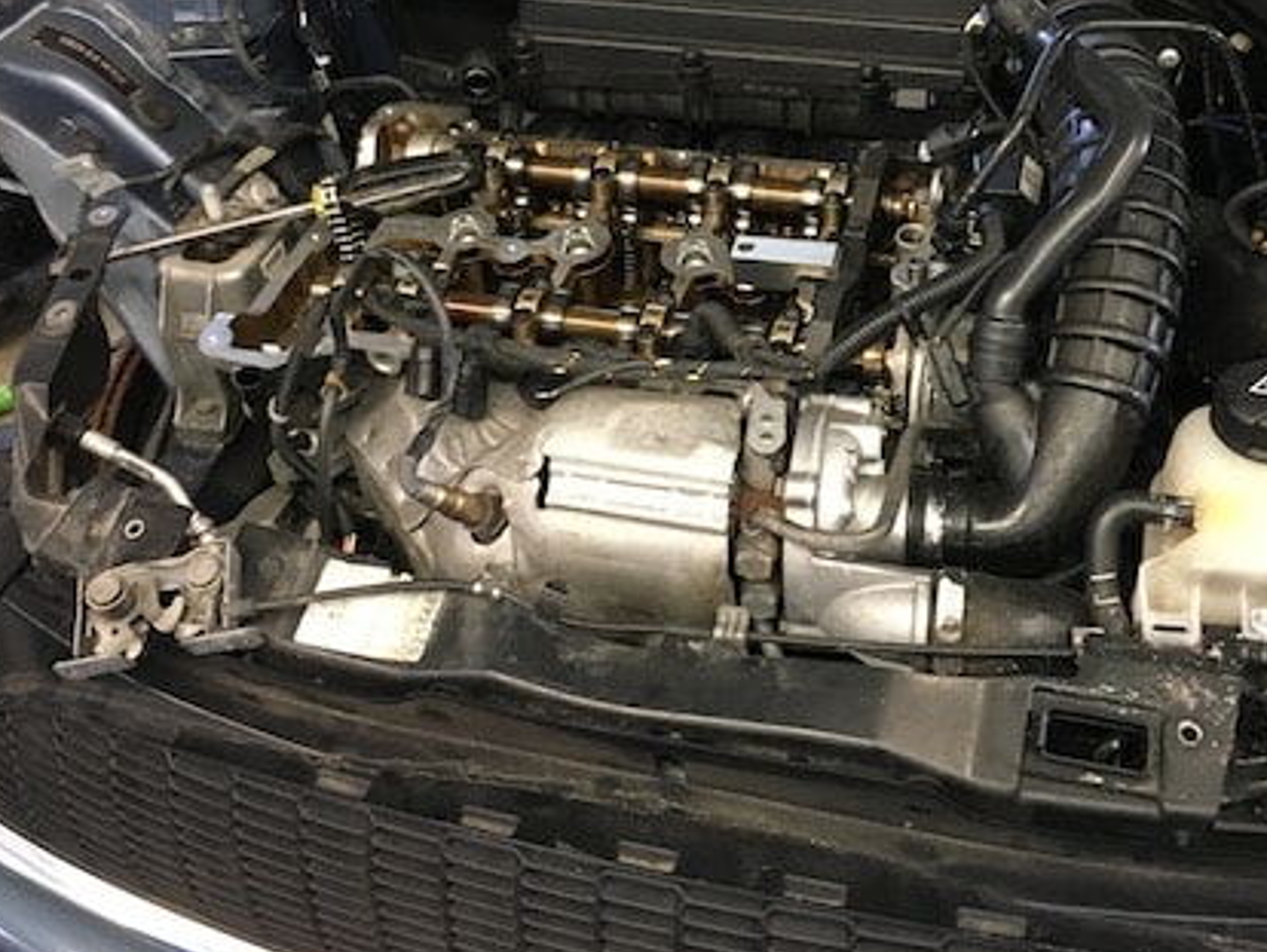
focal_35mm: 42
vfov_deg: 34.0
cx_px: 750
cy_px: 291
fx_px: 1538
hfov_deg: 44.6
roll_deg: +2.5
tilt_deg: -39.6
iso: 200
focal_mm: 4.15
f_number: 2.2
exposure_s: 1/20
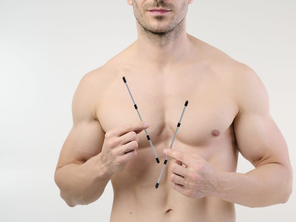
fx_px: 658
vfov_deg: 19.1
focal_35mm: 77
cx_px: 158
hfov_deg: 25.3
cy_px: 112
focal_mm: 70
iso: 100
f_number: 9
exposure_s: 1/125
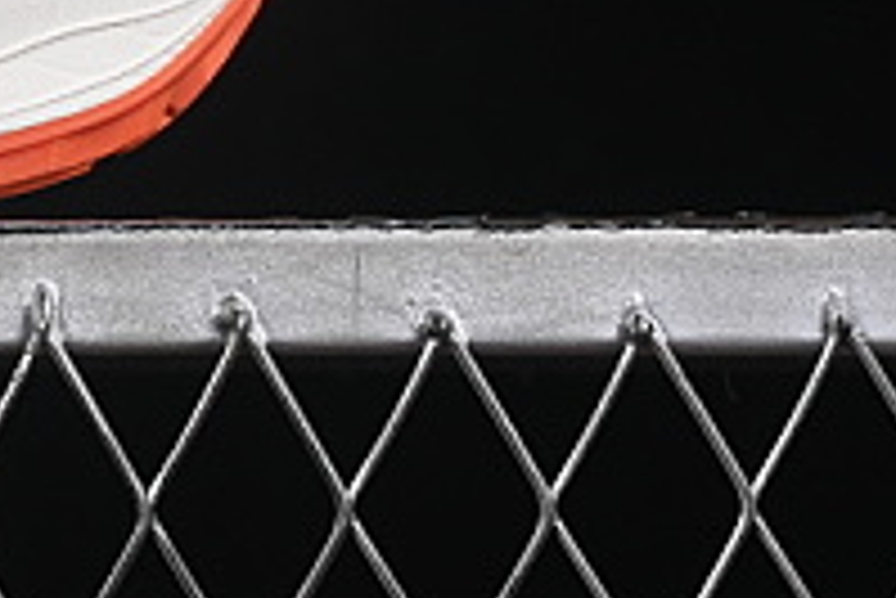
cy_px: -519
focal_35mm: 301
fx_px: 7497
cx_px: -855
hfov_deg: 6.6
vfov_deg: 4.5
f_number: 8
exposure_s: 1/80
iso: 160
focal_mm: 50
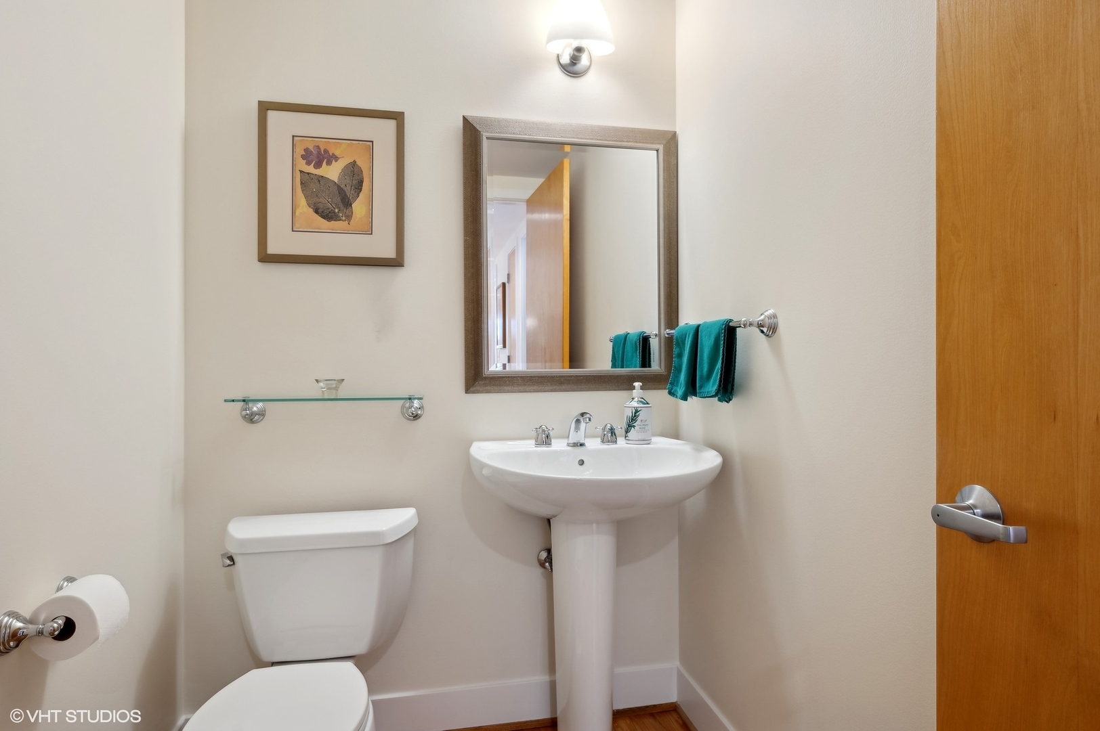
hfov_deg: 87.0
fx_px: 580
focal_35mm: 19
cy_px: 366
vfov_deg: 64.5
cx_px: 550
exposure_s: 1/3.33
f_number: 9.5
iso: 200
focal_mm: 19
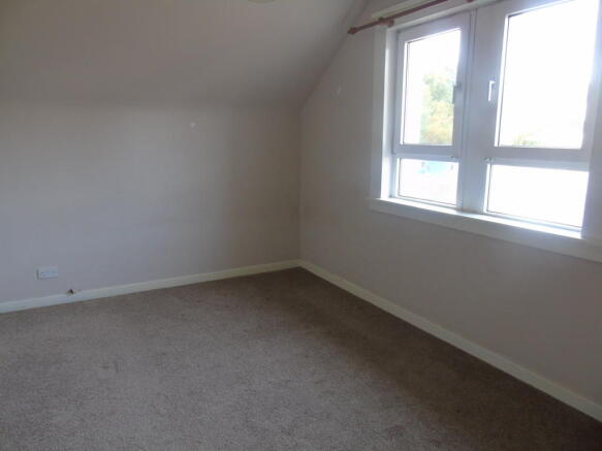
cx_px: 301
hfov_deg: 69.4
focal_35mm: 25
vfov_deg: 54.9
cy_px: 226
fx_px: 435
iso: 160
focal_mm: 4.4
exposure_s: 1/30
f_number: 3.4
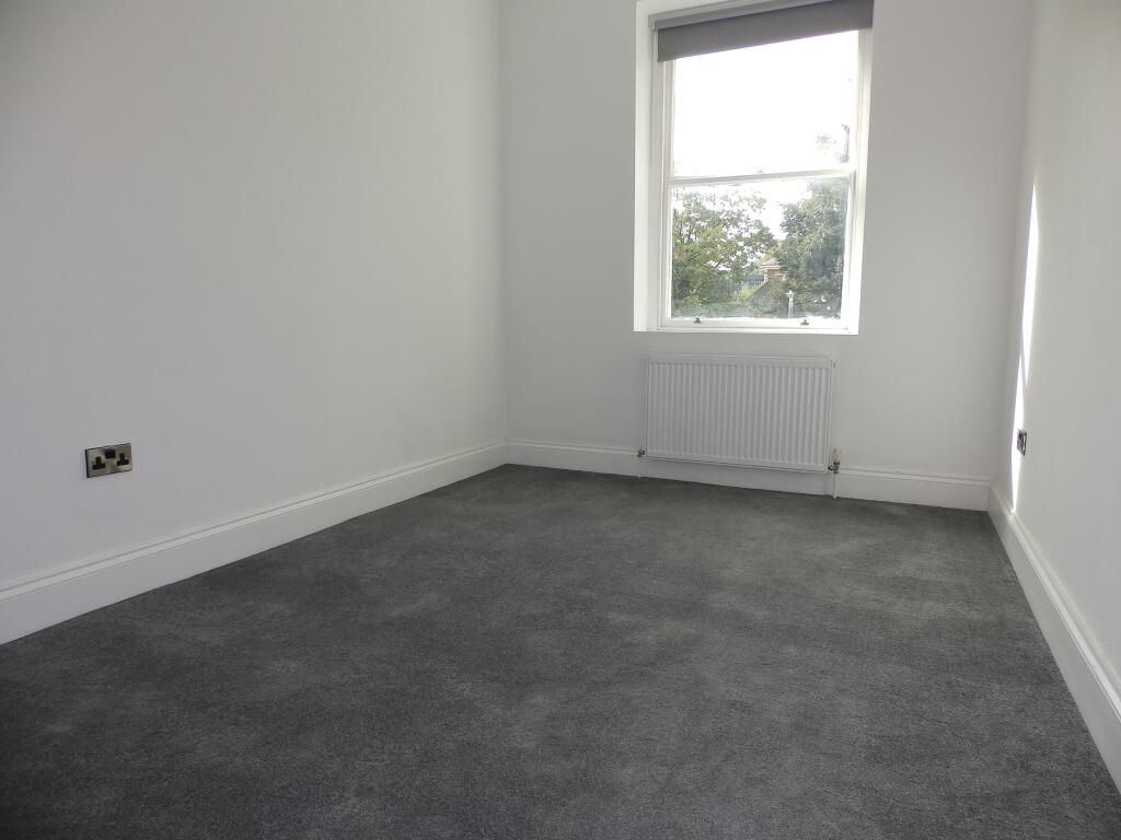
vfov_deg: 61.1
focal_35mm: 22
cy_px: 420
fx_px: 712
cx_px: 560
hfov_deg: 76.4
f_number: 3.4
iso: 80
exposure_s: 1/40
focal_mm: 4
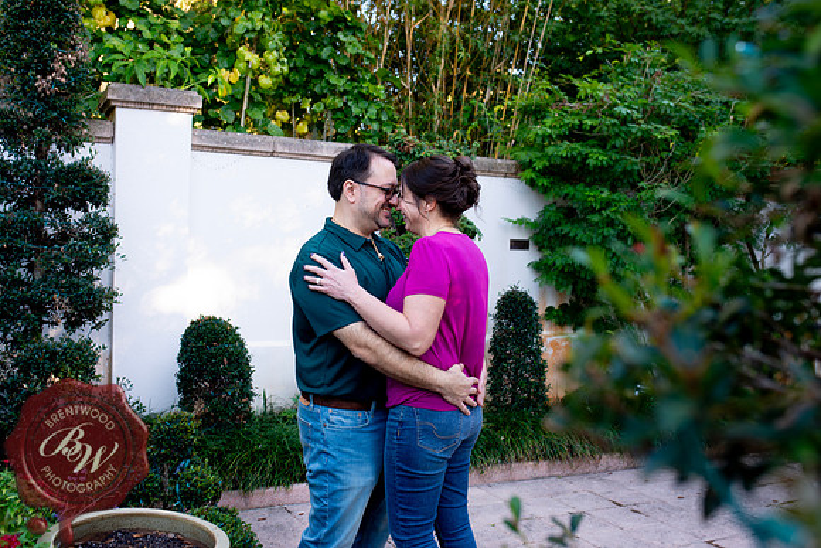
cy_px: 274
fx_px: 798
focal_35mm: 35
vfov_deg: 37.9
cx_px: 410
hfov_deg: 54.4
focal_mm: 35
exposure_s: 1/40
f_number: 4.5
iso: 125
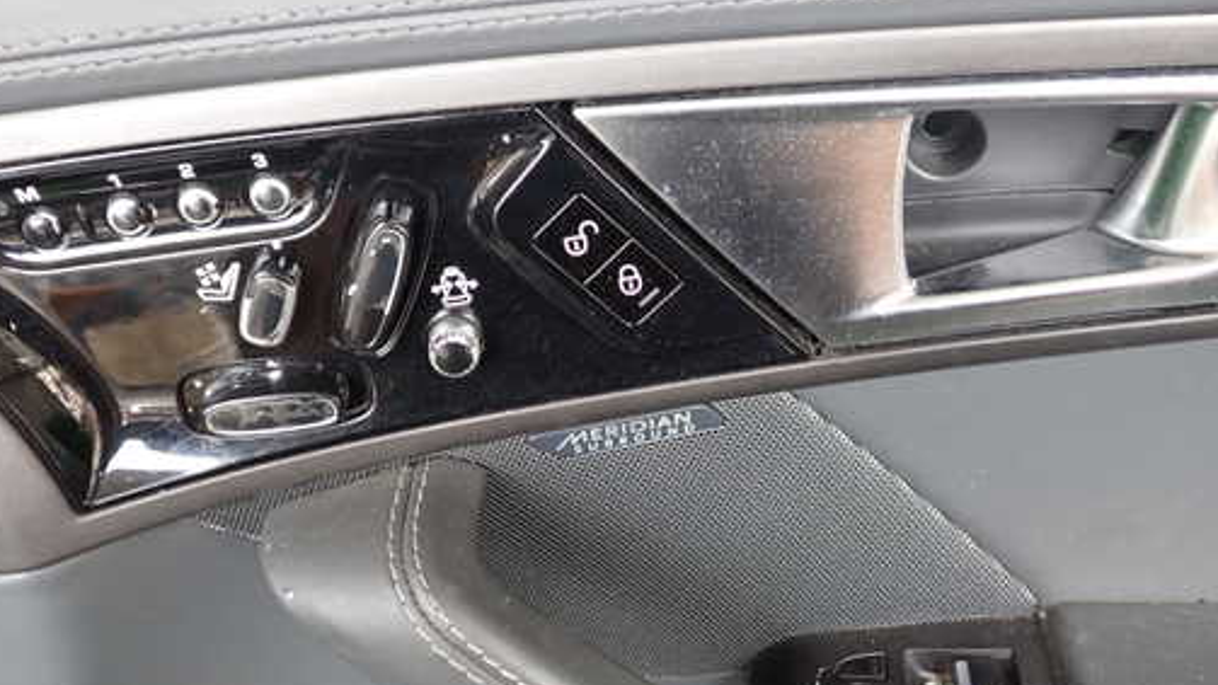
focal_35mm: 39
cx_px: 555
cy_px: 336
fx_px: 1260
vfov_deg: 30.4
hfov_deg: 51.5
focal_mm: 5.4
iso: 200
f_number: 2.3
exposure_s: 1/30
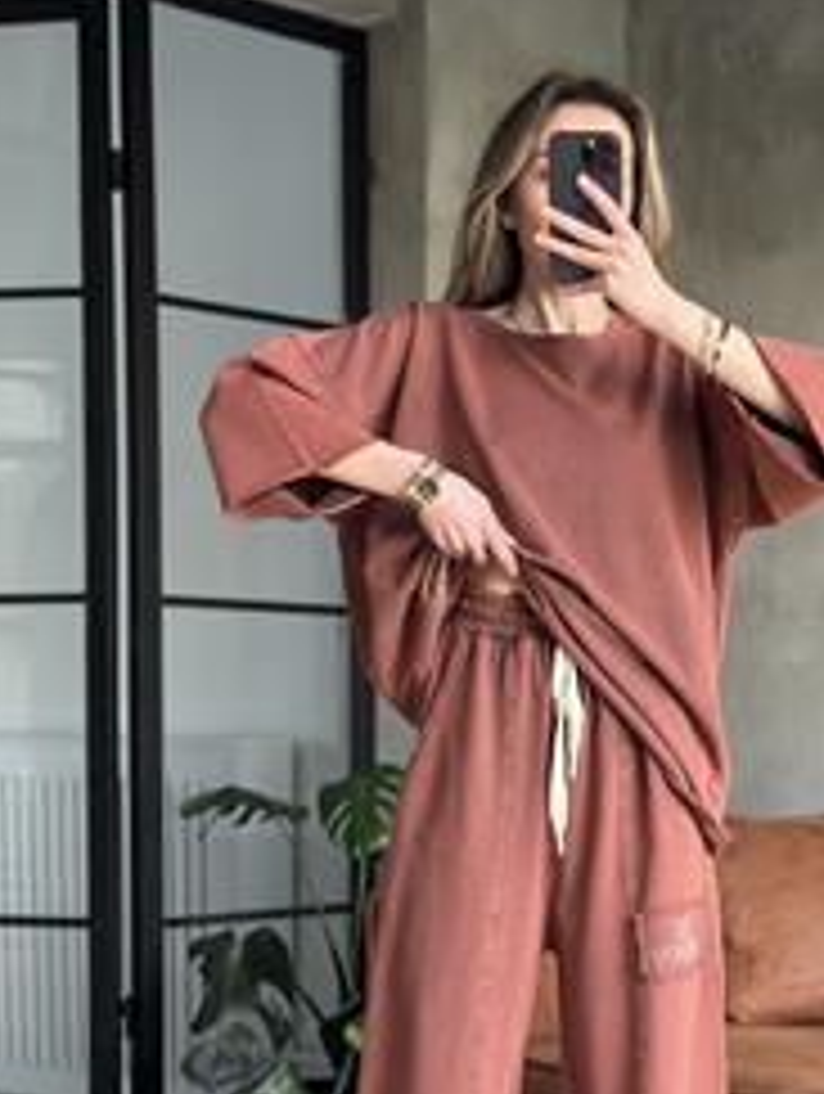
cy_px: 720
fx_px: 2659
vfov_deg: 23.2
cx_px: 540
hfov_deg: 17.6
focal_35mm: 84
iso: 250
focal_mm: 6.86
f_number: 1.78
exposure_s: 1/60
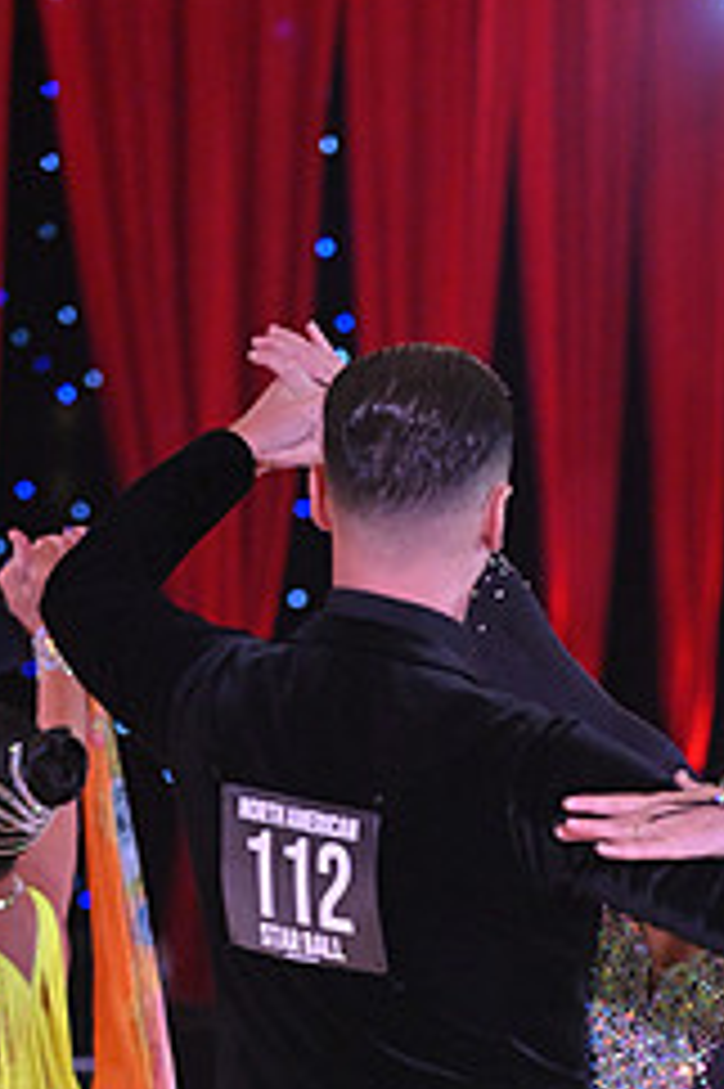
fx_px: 8700
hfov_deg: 4.8
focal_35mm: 288
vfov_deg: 7.1
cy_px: 1278
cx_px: 627
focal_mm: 120
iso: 3200
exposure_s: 1/400
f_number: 4.5
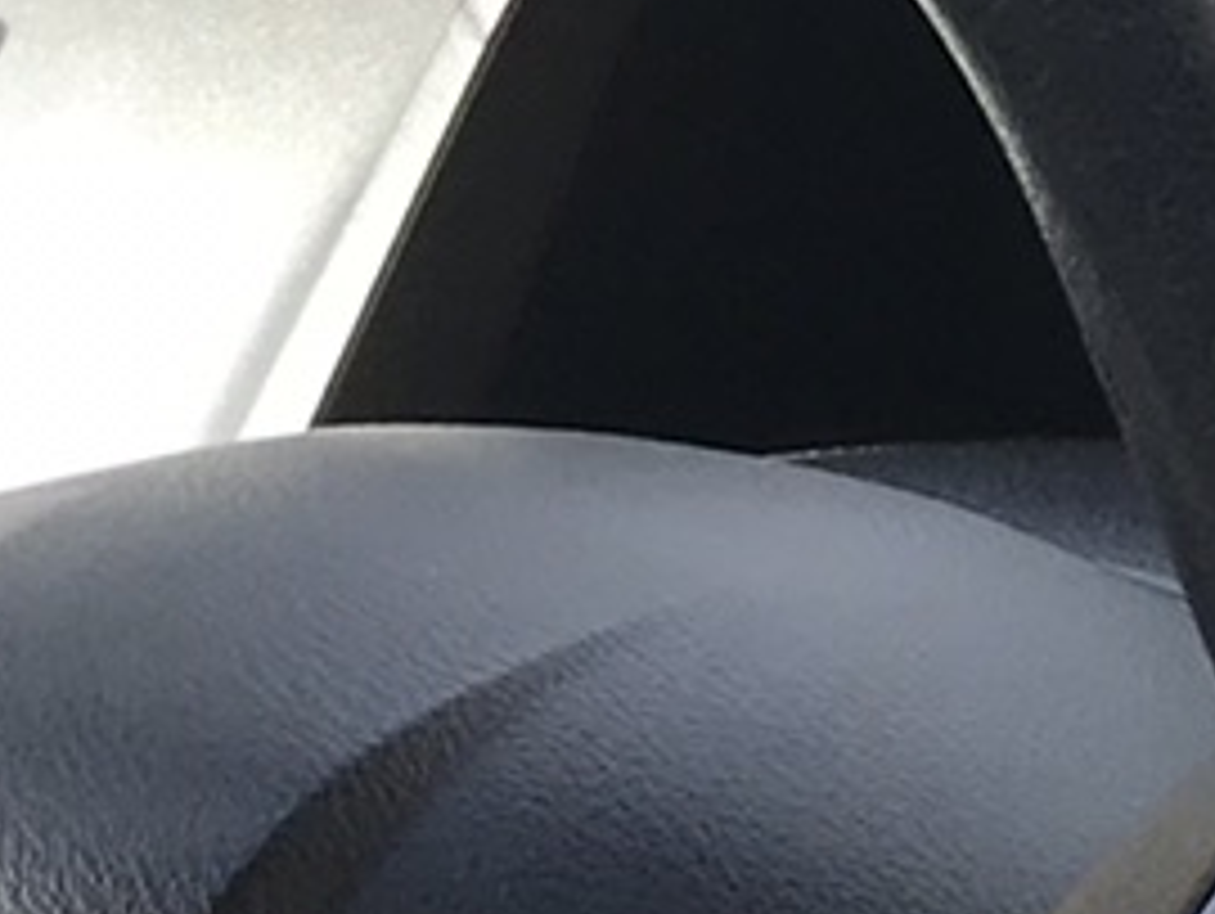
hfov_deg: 9.0
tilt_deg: -21.9
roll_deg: +5.3
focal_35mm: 199
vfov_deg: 7.5
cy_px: 189
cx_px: 2848
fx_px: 6991
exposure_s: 1/541
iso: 20
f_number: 1.8
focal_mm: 3.99
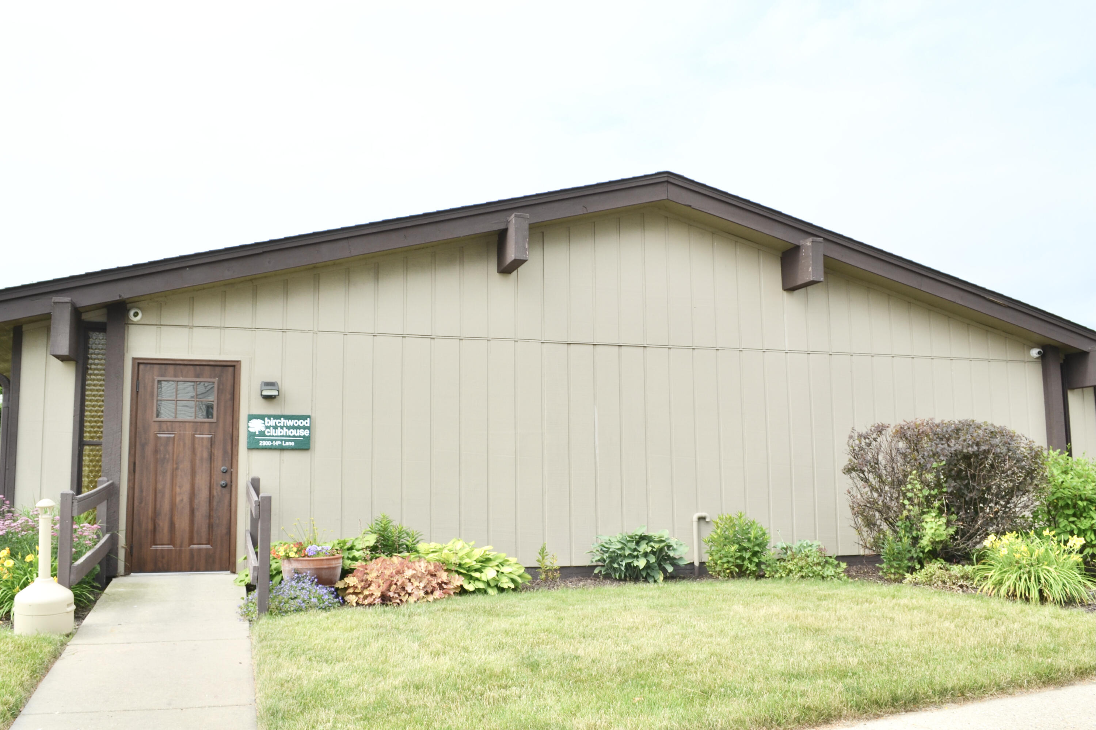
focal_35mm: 30
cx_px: 548
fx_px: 913
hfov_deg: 61.9
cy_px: 365
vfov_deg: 43.6
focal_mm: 20
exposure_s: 1/160
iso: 100
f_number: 9
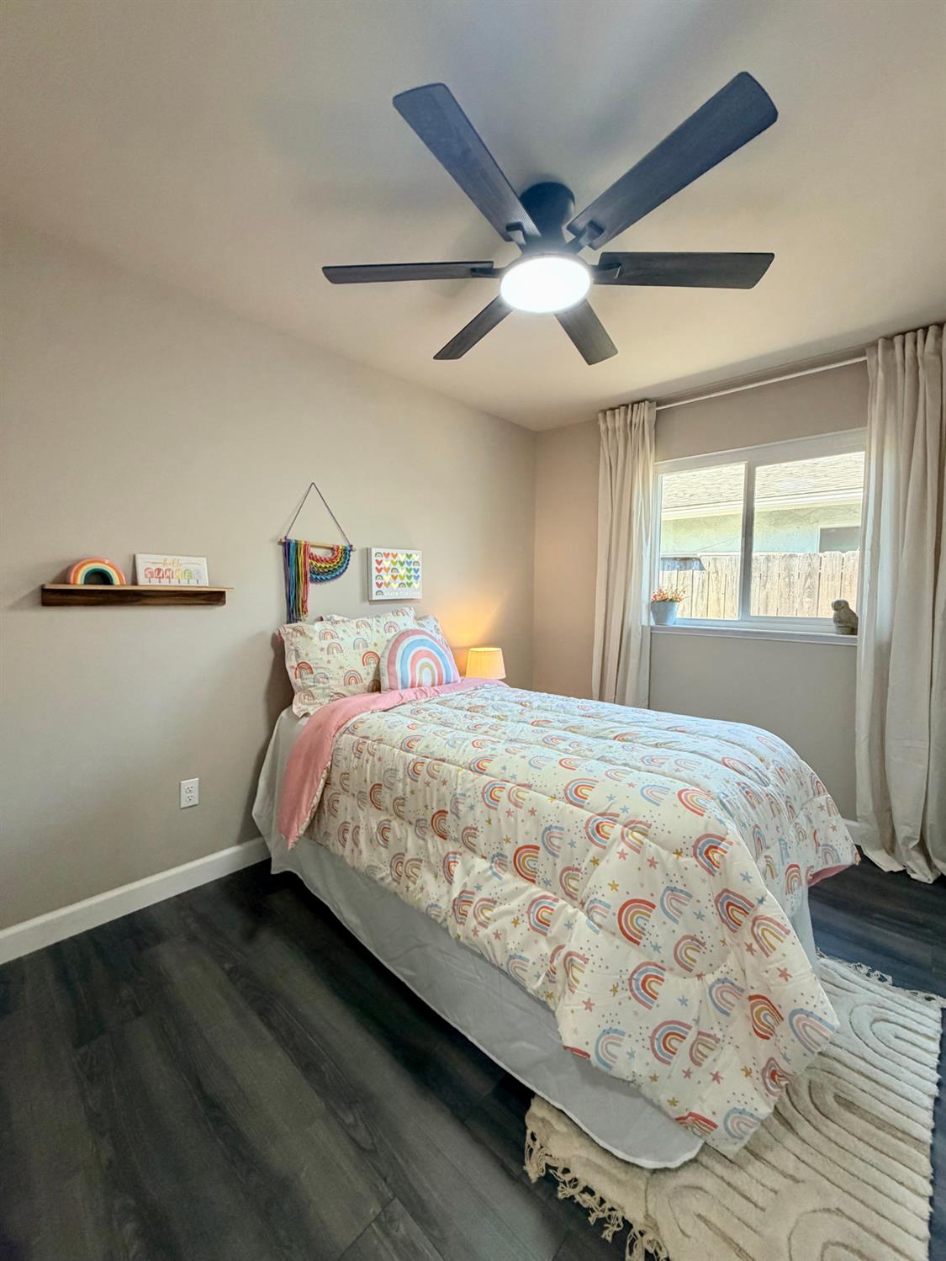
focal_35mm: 14
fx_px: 510
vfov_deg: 102.0
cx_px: 473
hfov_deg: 85.7
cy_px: 630
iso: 320
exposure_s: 1/120
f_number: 2.2
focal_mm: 2.22
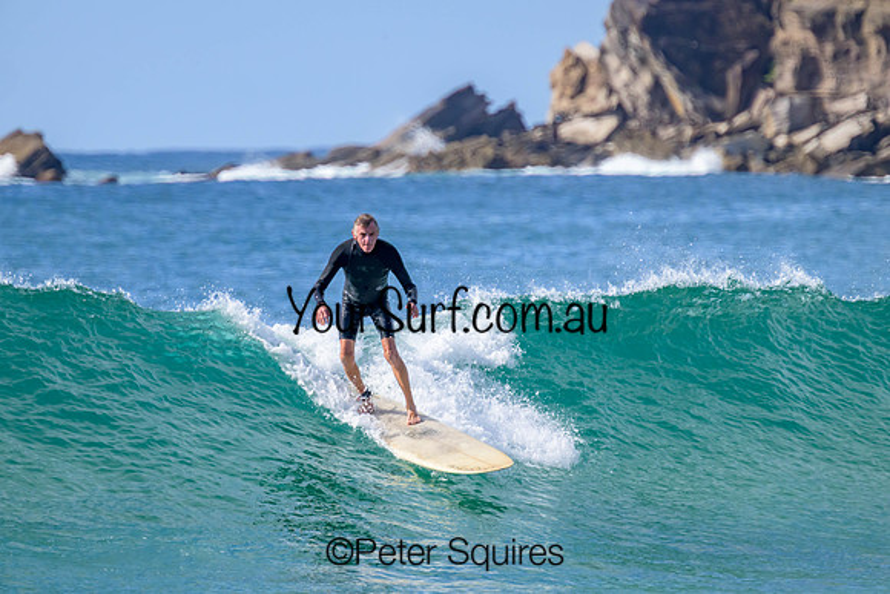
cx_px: 445
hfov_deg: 2.6
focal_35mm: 800
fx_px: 19781
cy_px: 297
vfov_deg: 1.7
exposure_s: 1/2000
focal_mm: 800
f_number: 11
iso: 1400
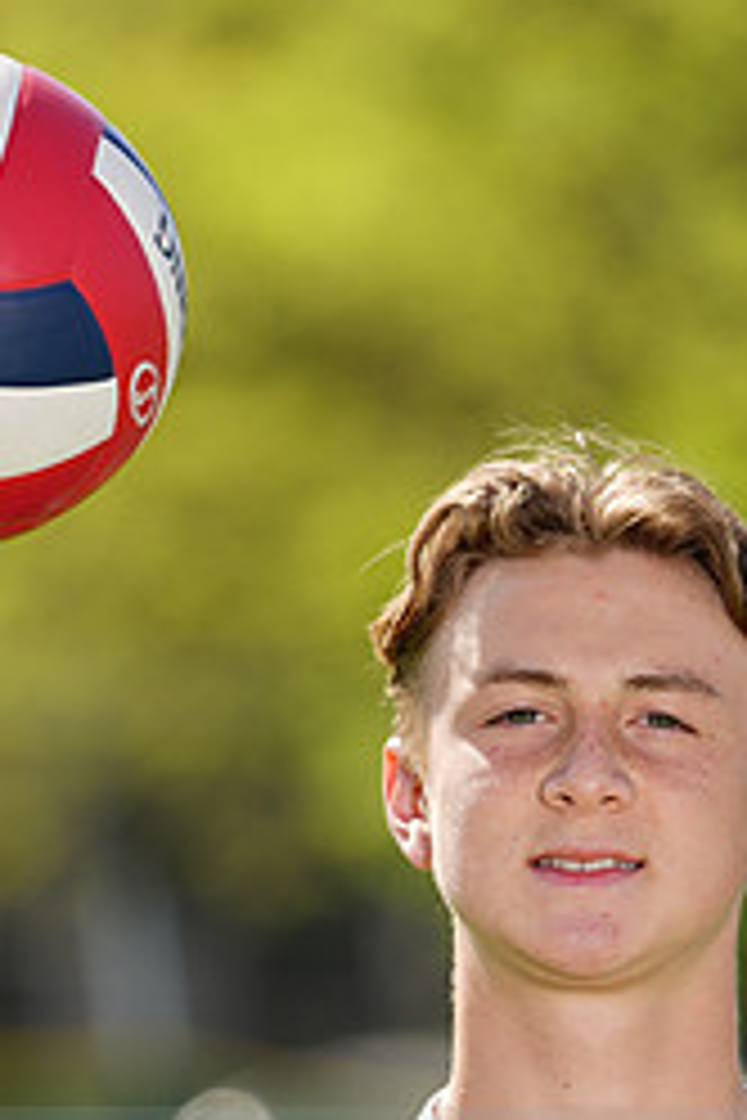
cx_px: 403
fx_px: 23498
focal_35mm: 755
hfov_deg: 1.8
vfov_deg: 2.7
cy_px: 1169
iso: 64
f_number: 6.3
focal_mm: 324
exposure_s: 1/200
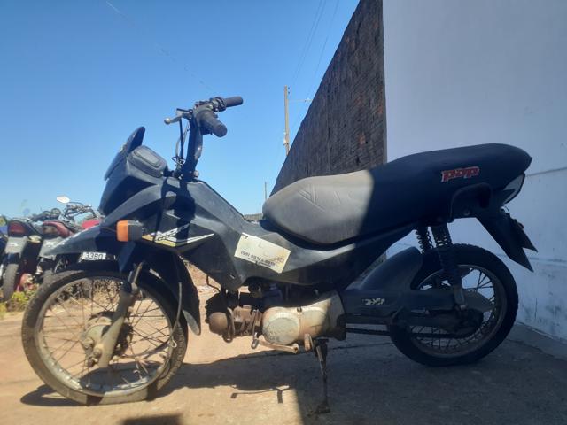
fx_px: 442
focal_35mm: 27
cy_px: 212
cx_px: 284
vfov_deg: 51.4
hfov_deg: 65.3
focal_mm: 3.6
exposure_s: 1/734
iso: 40
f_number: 1.9
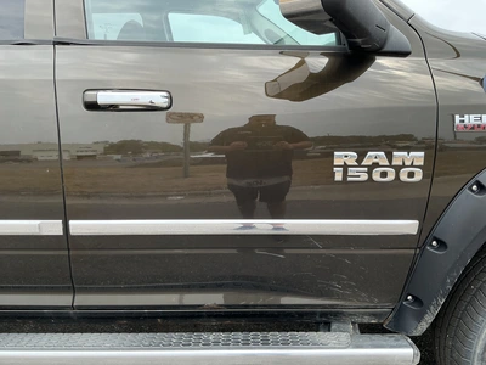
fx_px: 393
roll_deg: +1.3
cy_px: 182
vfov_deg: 49.7
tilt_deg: -10.4
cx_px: 243
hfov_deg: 63.4
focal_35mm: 28
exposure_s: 1/295
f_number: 1.8
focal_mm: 3
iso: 25
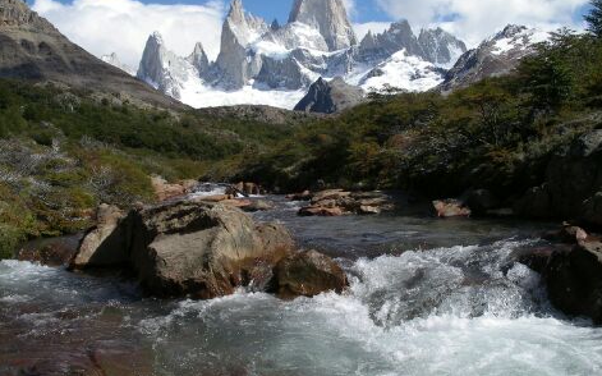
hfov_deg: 49.3
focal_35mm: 40
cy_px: 180
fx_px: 656
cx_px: 305
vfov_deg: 32.0
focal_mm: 7.8
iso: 80
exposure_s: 1/320
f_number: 6.5
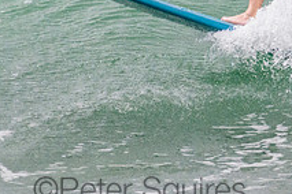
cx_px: 184
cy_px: -91
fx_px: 22142
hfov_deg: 0.8
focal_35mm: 2730
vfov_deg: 0.5
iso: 2500
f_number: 11
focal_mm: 800
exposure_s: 1/2000
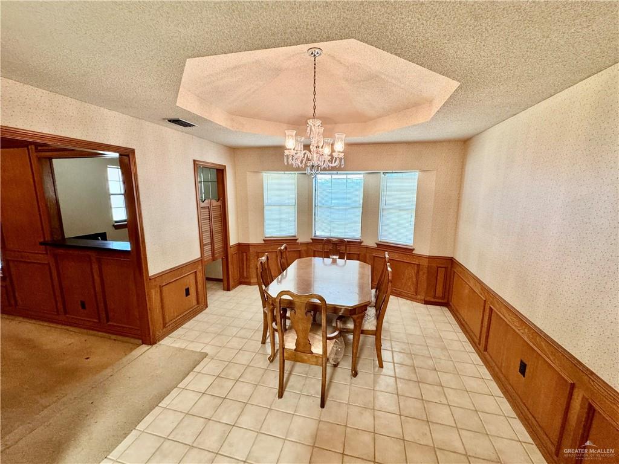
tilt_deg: -10.2
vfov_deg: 85.7
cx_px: 310
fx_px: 250
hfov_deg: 102.1
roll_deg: -1.1
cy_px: 232
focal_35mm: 14
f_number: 2.2
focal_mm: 2.22
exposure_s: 1/120
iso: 250
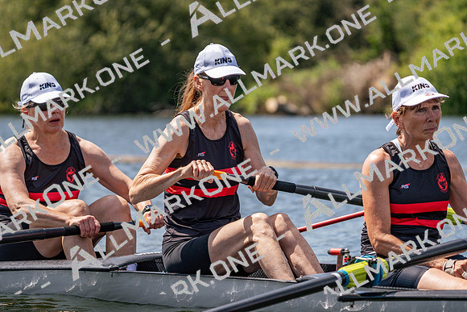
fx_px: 3127
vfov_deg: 5.7
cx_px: 234
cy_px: 156
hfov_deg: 8.5
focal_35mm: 241
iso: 320
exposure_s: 1/2000
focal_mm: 241
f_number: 5.6
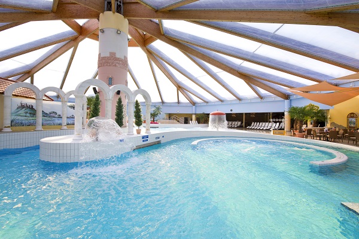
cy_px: 120
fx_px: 150
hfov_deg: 100.4
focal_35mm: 15
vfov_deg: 77.3
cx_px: 180
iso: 400
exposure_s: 1/400
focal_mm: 15
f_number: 8
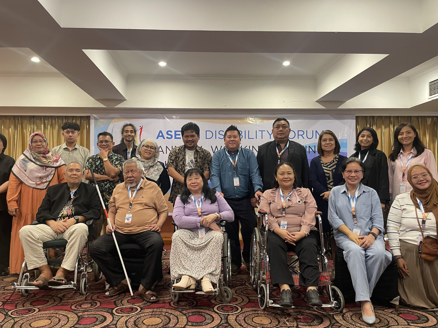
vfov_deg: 51.3
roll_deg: -0.1
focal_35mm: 27
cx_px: 212
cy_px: 170
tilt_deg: +2.5
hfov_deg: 65.3
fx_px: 342
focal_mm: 4.2
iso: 250
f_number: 1.6
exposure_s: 1/50
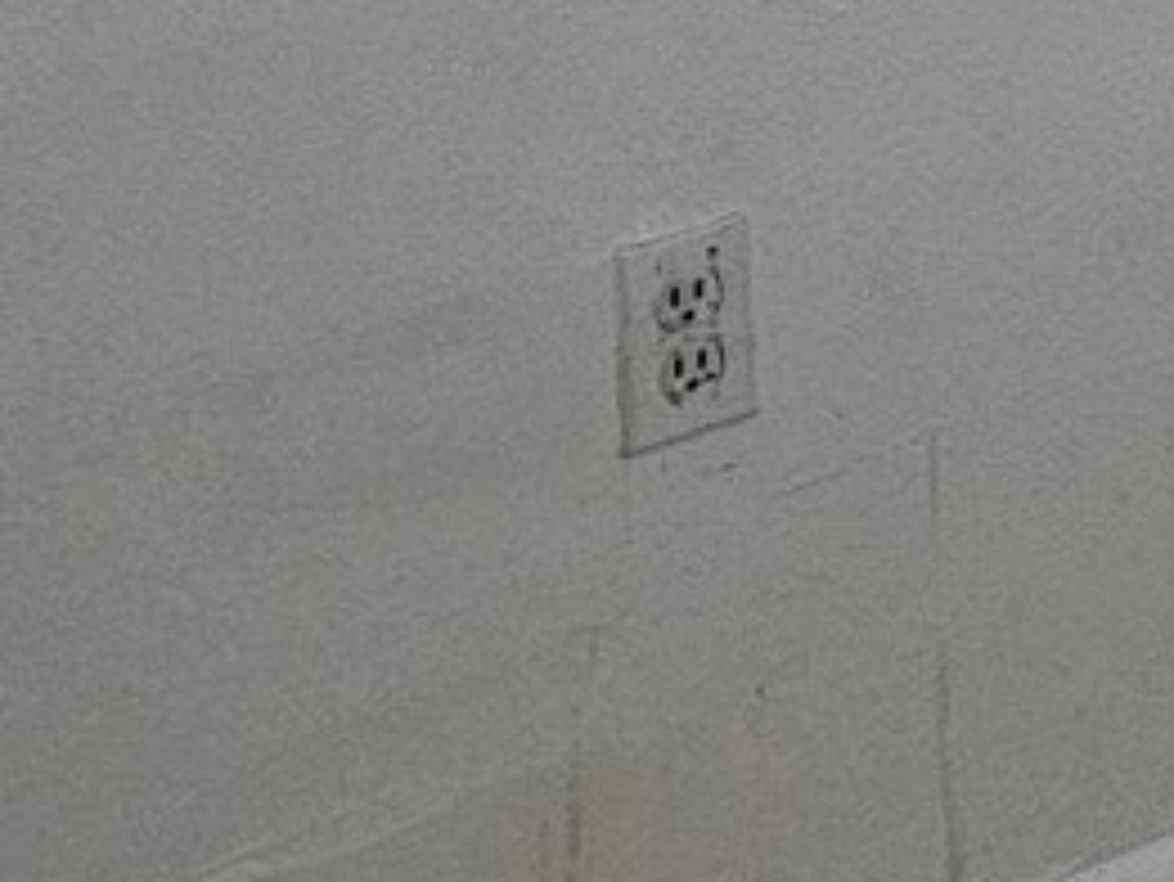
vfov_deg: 9.2
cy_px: -1359
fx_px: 4784
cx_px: 3234
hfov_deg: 10.8
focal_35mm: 141
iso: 500
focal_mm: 6.3
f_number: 1.7
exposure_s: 1/120
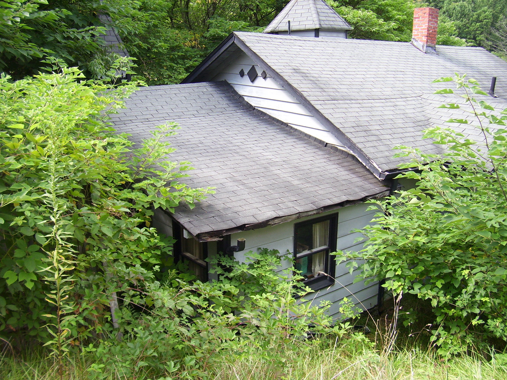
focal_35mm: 34
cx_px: 254
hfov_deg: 54.0
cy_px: 190
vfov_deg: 41.8
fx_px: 498
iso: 80
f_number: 2.7
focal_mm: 5.6
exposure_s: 1/125
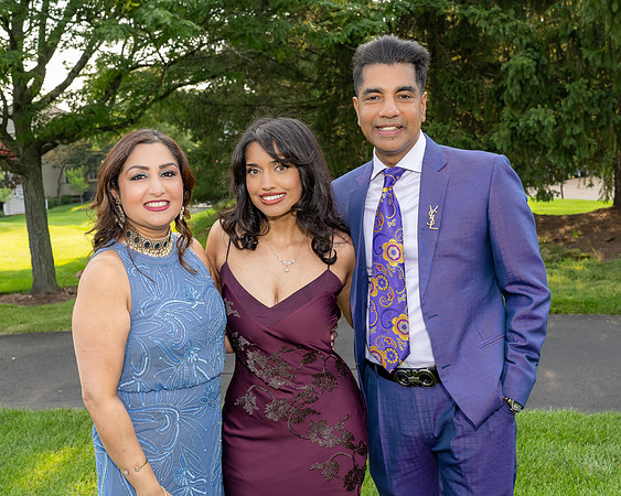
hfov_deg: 43.6
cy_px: 245
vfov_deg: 35.5
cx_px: 278
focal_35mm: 42
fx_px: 776
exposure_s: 1/250
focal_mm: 37
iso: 720
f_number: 7.1
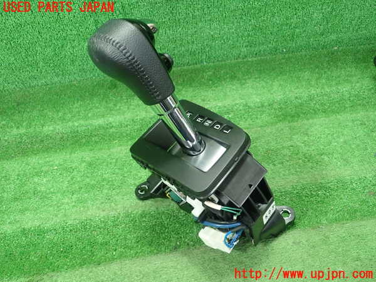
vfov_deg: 46.8
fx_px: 326
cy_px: 141
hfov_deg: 60.0
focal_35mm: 30
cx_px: 188
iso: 640
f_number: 2.3
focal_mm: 5.5
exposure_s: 1/125
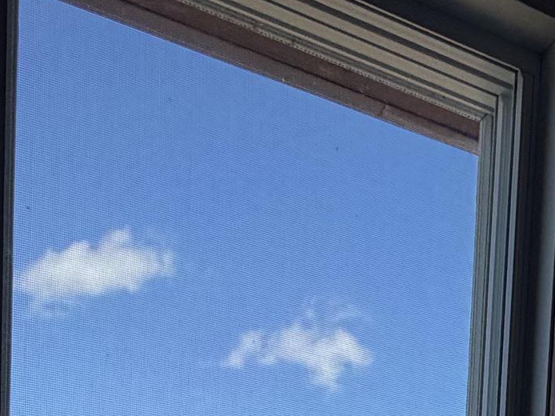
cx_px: 504
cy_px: 828
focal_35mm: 62
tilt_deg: -5.0
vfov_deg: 17.3
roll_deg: -3.2
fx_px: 994
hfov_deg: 29.8
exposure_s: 1/502
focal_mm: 2.22
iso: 50
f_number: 2.2
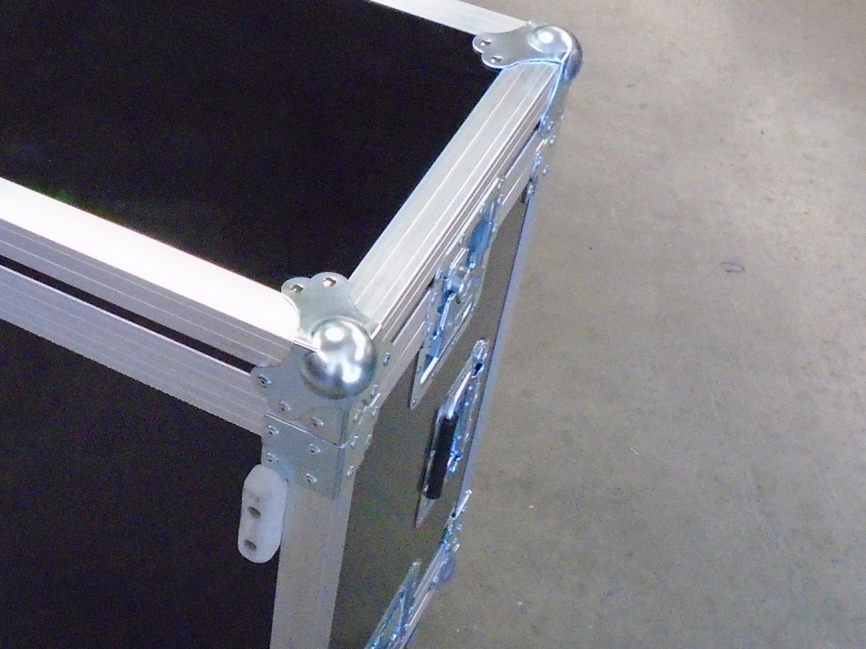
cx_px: 148
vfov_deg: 25.2
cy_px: 326
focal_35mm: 58
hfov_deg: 32.2
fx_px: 1451
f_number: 3.2
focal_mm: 4.6
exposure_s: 1/80
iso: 800
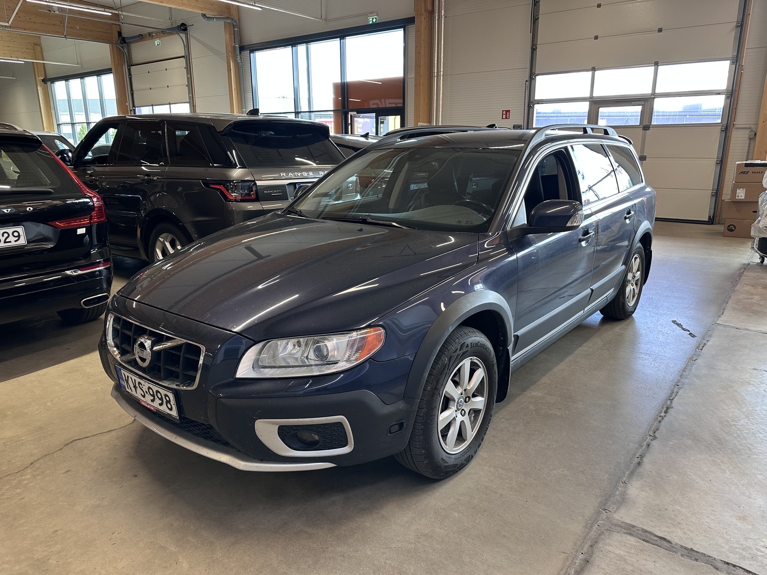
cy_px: 288
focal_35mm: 24
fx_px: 532
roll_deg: +0.3
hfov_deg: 71.6
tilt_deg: -15.3
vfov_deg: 56.8
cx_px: 384
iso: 125
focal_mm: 6.86
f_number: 1.78
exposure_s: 1/100
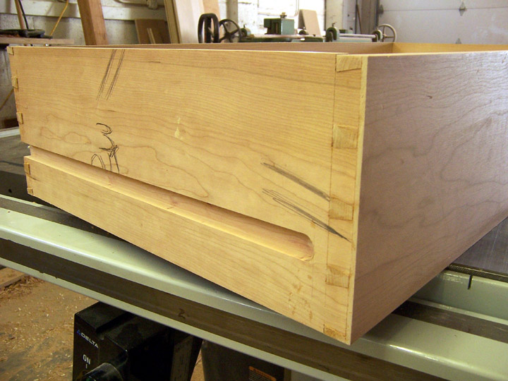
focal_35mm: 33
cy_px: 190
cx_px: 254
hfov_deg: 55.4
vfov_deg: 42.9
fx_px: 484
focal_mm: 5.5
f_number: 3.4
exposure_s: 1/15
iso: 140
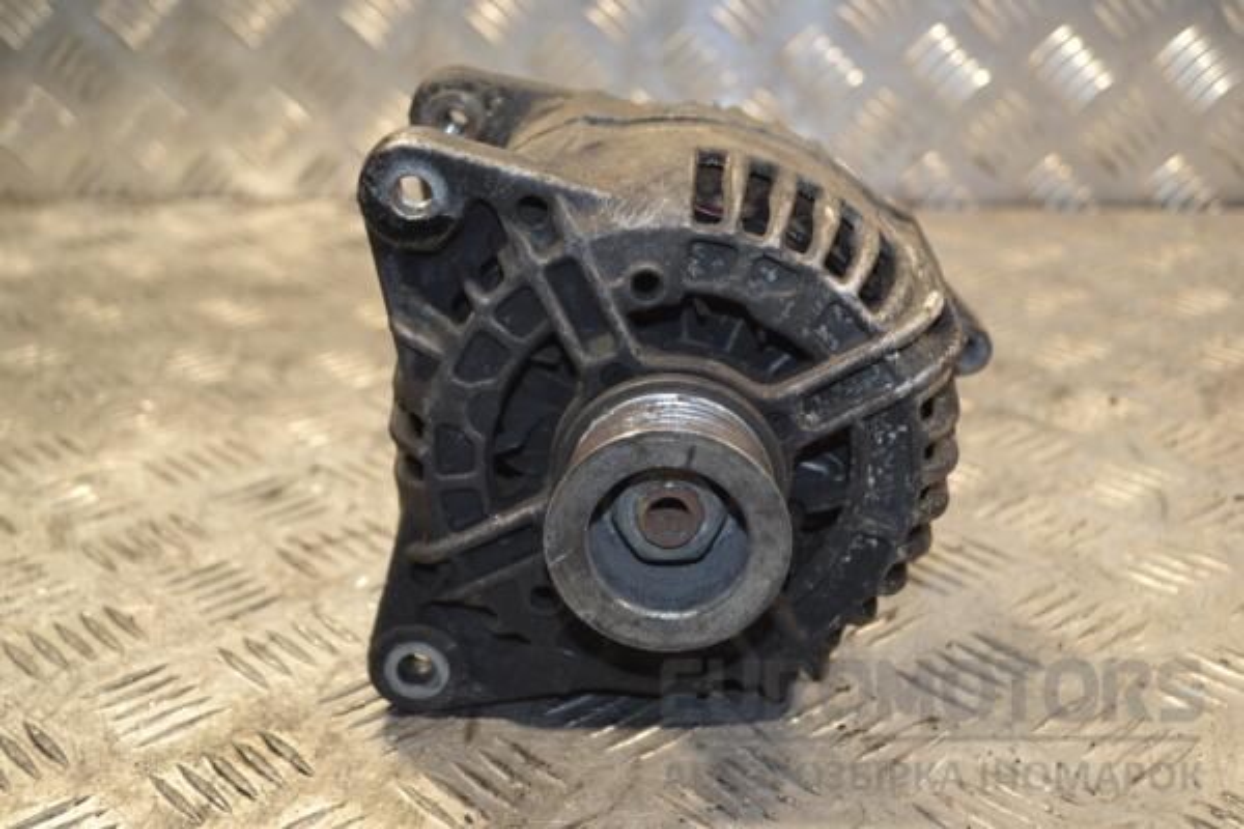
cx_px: 622
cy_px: 414
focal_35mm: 51
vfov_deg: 26.5
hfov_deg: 38.9
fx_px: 1762
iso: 400
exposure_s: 1/60
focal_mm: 34
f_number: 5
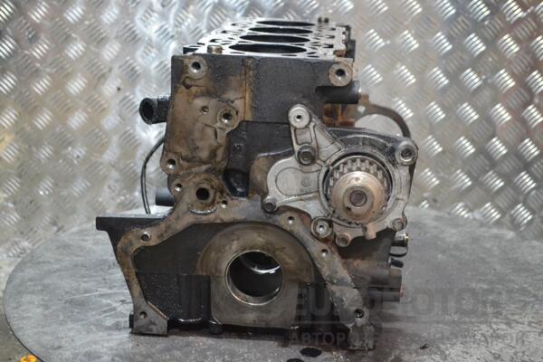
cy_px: 181
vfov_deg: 23.8
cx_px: 272
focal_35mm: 57
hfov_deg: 35.1
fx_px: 860
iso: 3200
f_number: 5
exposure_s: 1/25
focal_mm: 38
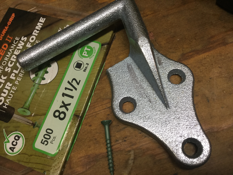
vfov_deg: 45.4
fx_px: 209
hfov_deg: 58.4
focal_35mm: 31
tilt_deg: -71.1
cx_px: 116
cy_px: 88
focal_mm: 3.3
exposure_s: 1/30
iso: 50
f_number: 2.4
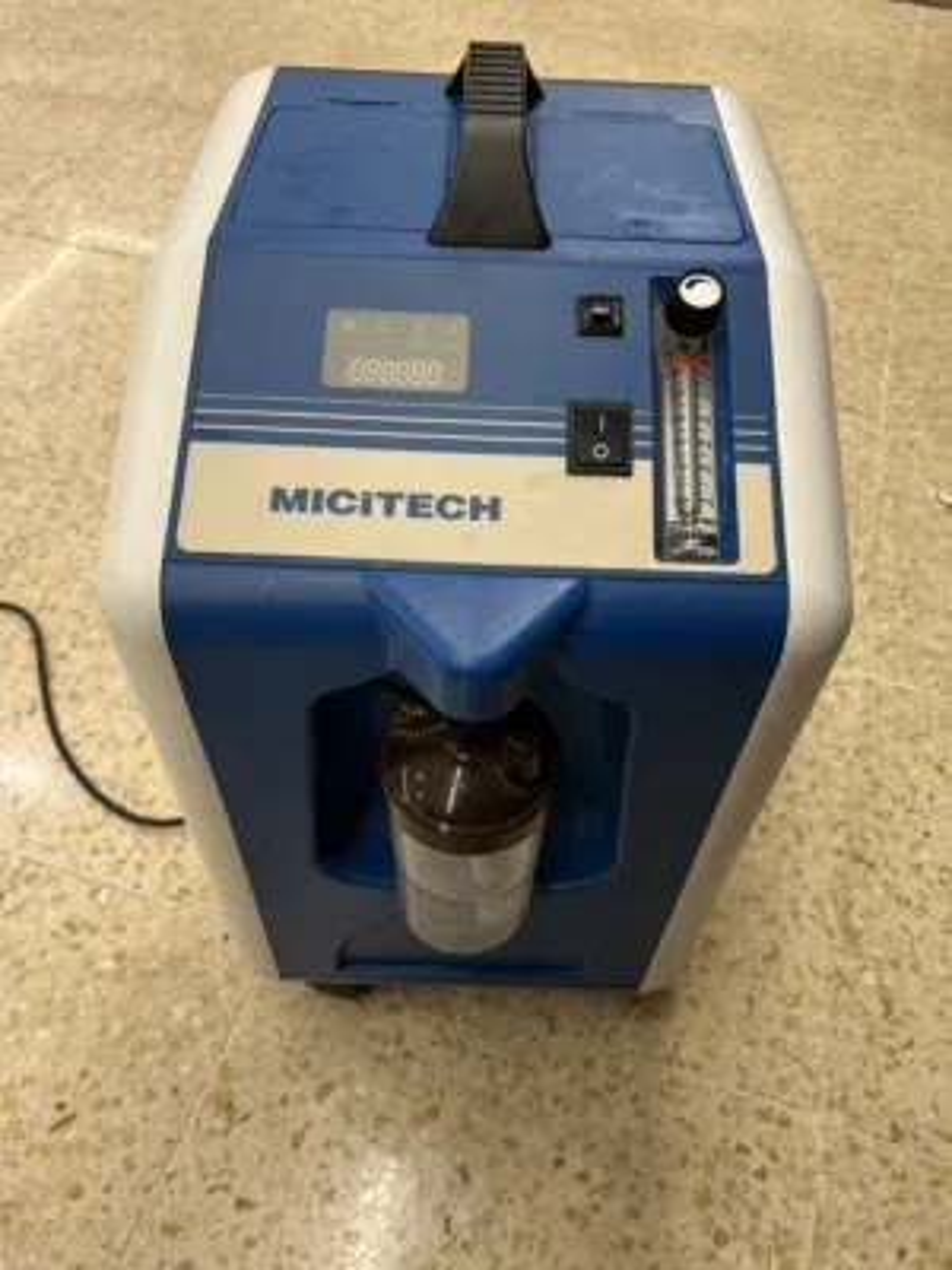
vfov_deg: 67.3
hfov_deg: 53.1
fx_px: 953
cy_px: 635
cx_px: 476
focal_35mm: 26
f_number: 1.5
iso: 125
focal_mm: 5.7
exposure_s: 1/100
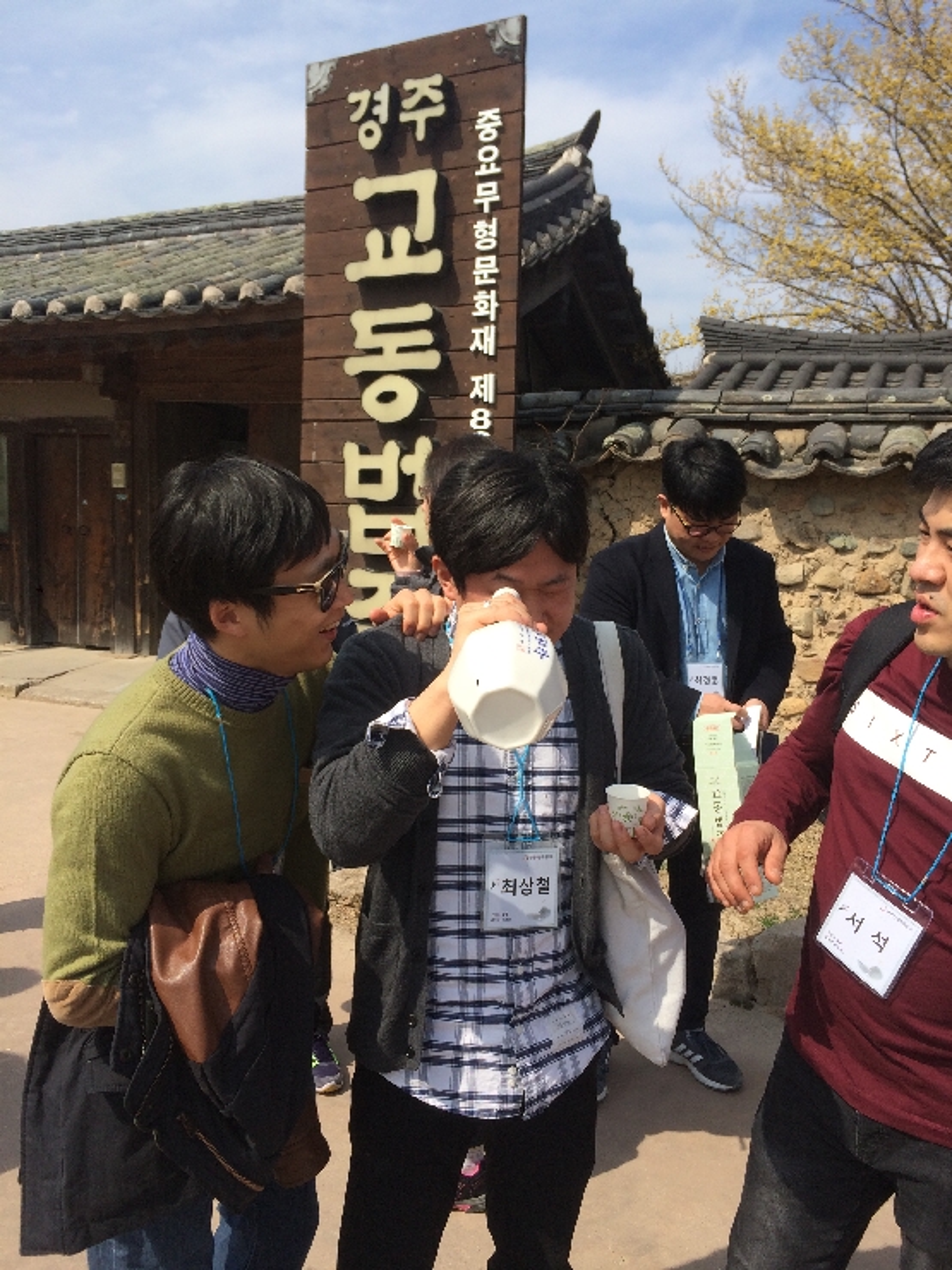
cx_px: 476
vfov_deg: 61.7
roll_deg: -1.4
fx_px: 1063
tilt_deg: -7.9
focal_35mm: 29
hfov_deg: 48.2
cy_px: 635
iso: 32
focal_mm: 4.15
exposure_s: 1/2053
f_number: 2.2
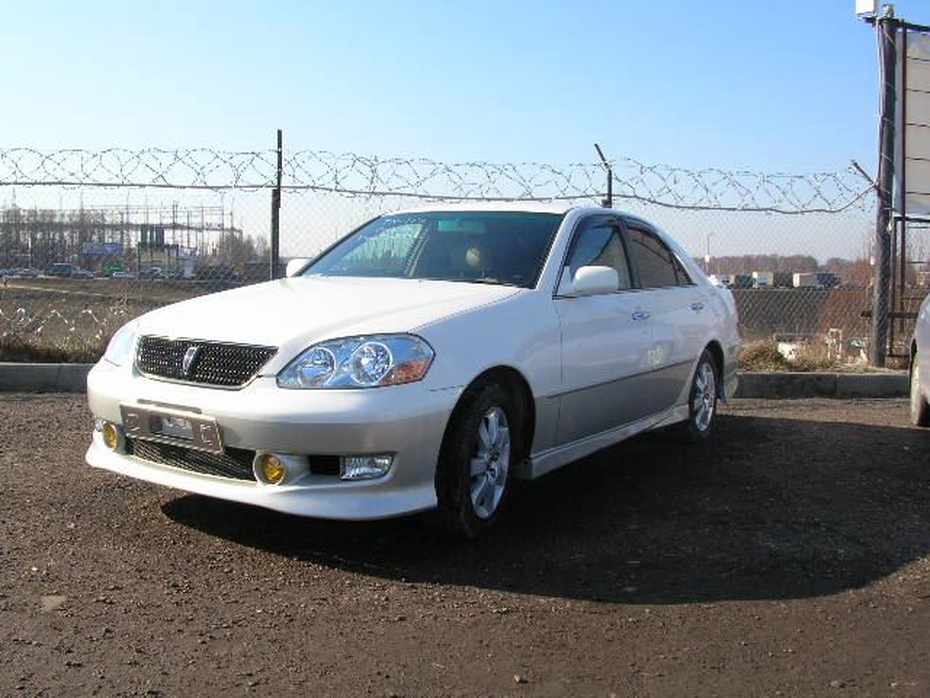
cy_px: 349
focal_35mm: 35
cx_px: 465
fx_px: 940
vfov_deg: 40.7
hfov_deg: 52.6
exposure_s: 1/165
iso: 50
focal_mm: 5.8
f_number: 5.6
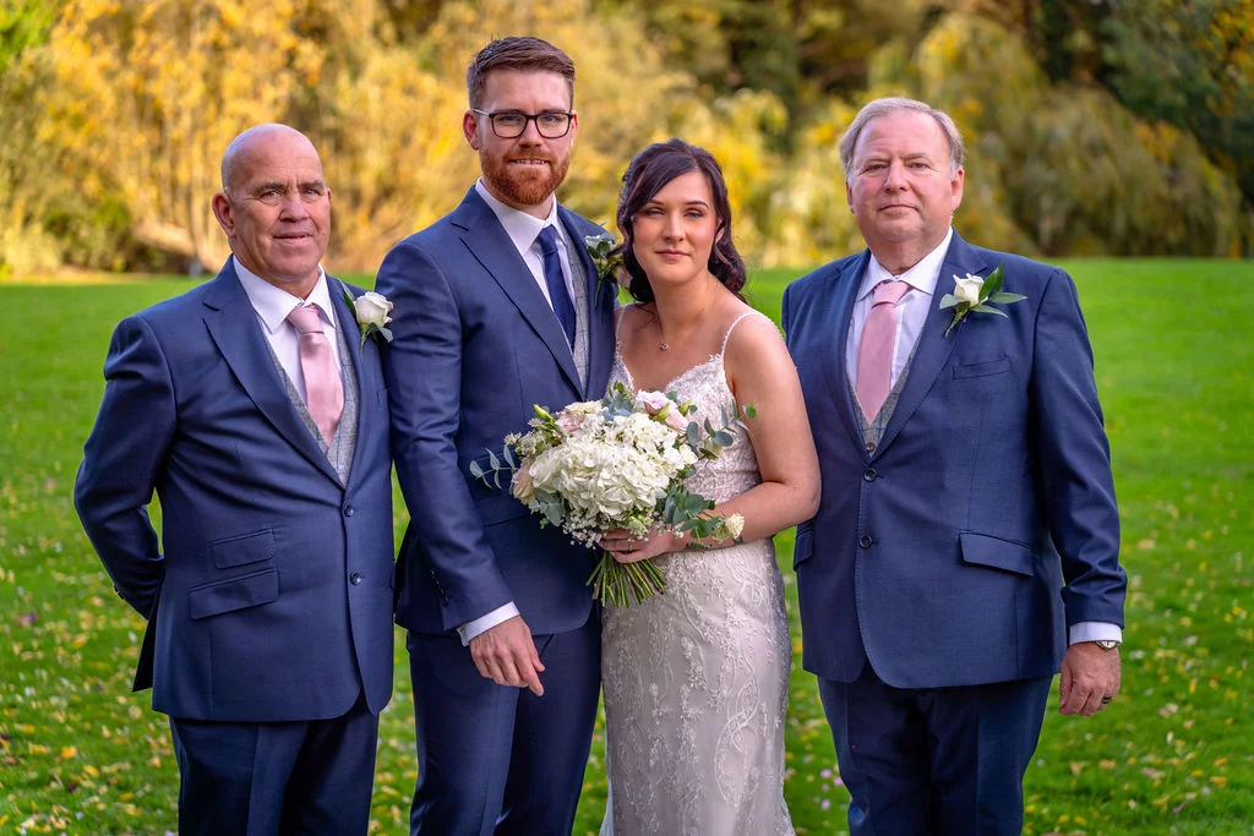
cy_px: 418
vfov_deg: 18.2
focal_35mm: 75
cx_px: 627
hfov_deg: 27.0
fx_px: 2613
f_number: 2.8
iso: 125
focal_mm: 75
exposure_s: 1/250
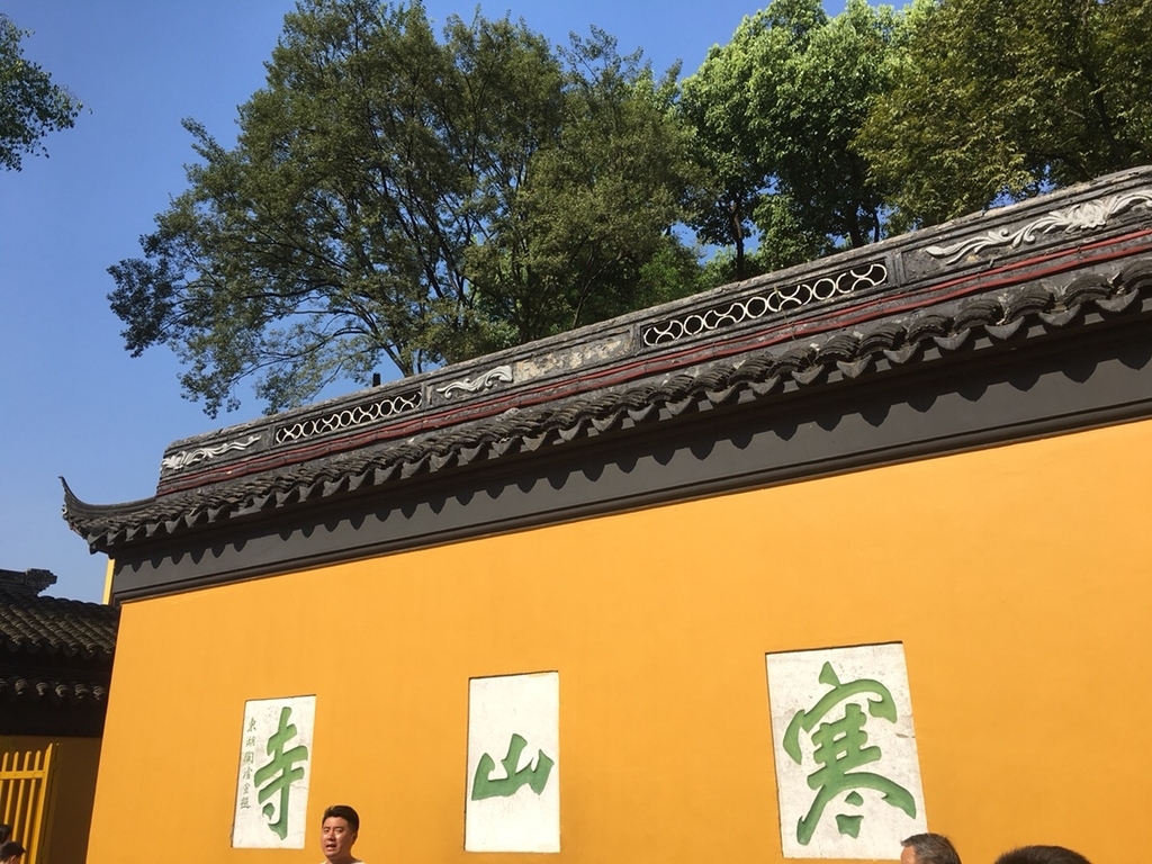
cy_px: 432
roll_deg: +2.1
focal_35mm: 29
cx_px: 576
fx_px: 965
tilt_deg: +18.1
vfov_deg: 48.2
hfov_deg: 61.7
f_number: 2.2
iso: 25
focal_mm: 4.15
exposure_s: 1/999
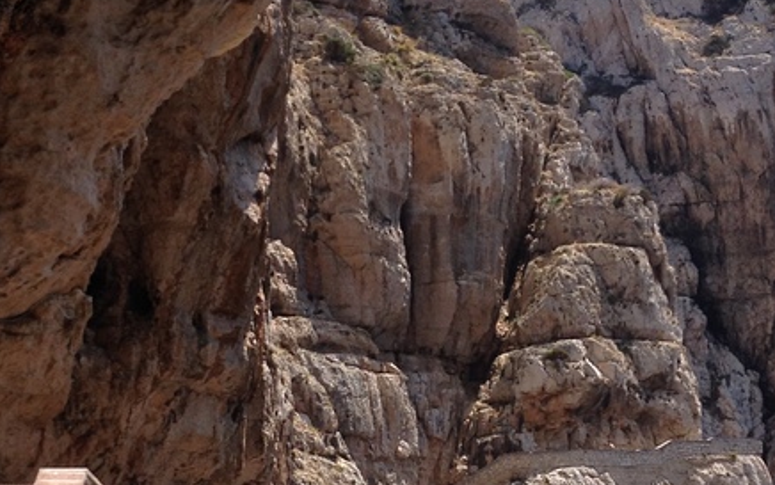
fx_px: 2155
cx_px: 372
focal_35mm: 102
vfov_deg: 12.7
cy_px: 506
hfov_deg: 20.4
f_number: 2.4
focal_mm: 4.28
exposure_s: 1/1227
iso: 50
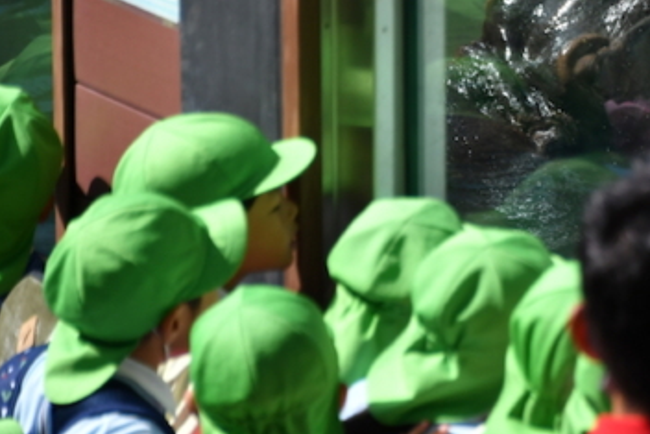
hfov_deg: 4.3
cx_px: 694
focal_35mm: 473
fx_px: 8543
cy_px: 105
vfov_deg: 2.9
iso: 400
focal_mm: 145
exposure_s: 1/1600
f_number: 6
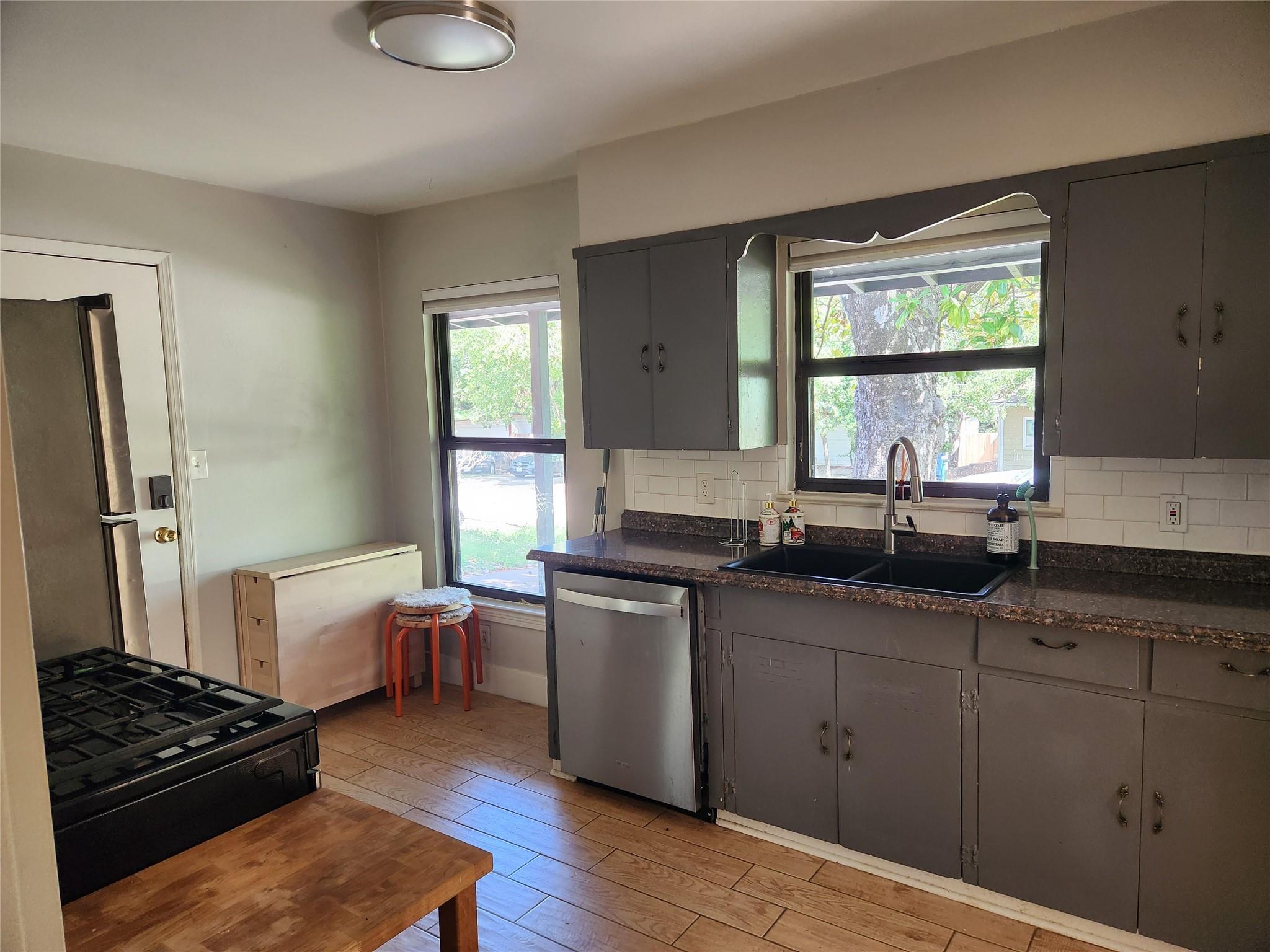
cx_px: 635
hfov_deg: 73.9
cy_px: 476
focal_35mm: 23
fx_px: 844
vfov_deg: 58.9
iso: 250
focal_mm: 5.4
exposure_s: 1/120
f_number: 1.8
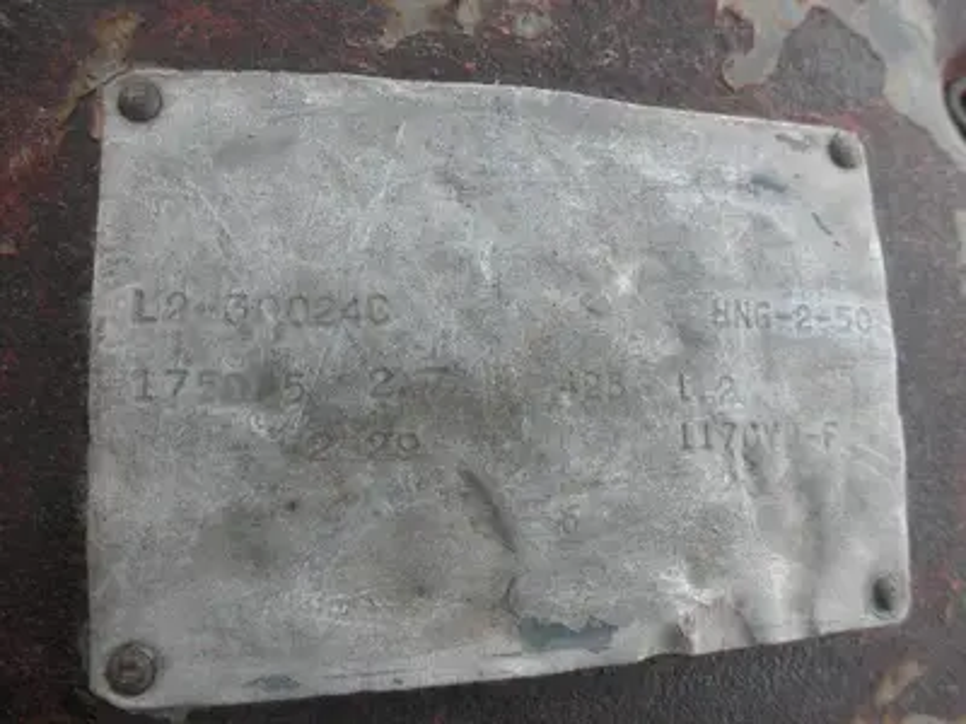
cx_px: 483
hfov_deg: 63.4
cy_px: 362
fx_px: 781
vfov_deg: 49.7
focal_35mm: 28
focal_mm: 5
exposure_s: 1/60
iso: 64
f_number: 3
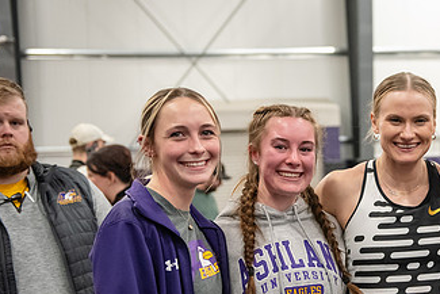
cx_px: 375
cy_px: 186
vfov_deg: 18.2
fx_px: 917
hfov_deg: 26.3
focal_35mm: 75
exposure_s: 1/320
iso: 5000
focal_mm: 42
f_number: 3.2
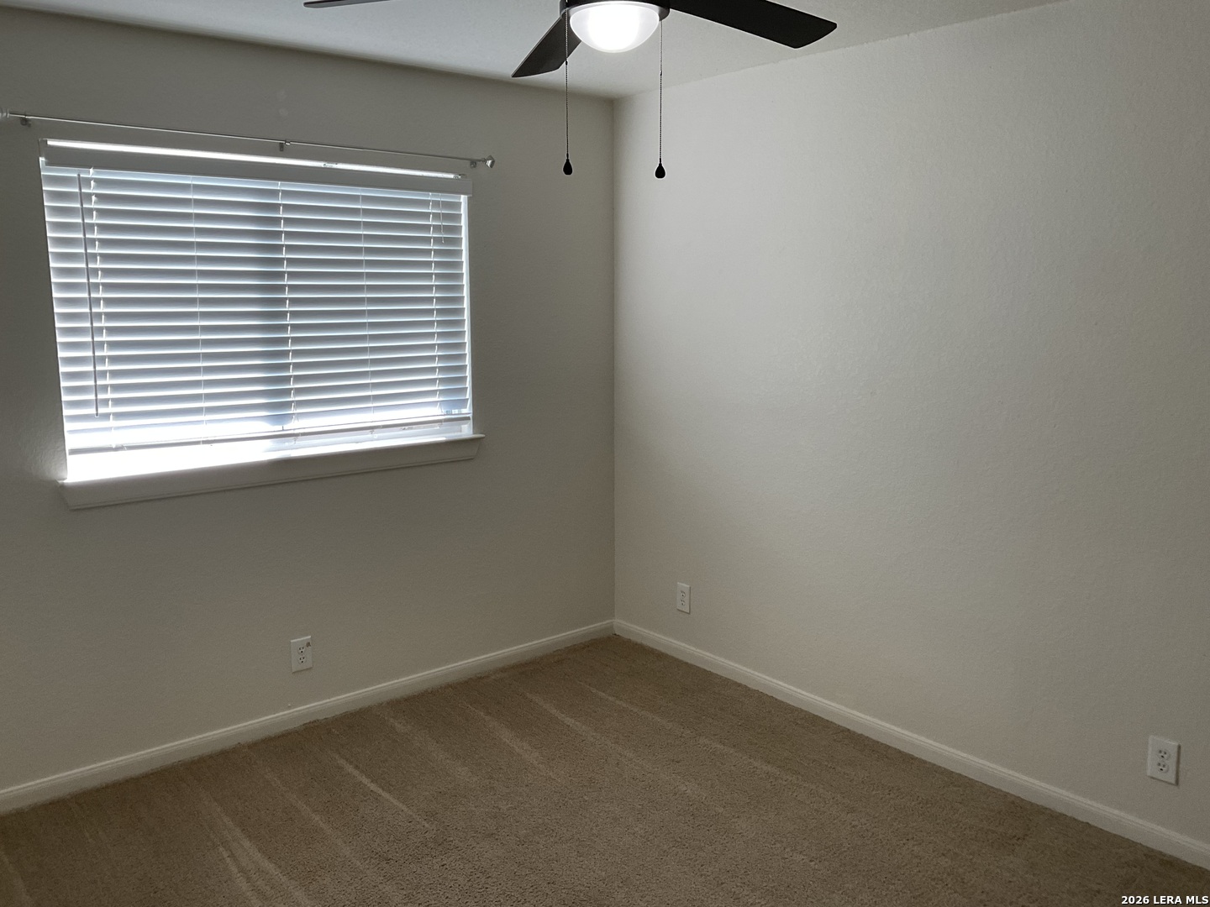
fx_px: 1014
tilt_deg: -8.8
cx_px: 605
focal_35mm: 29
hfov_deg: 61.7
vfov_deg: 48.2
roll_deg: -0.4
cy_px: 454
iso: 64
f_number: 1.8
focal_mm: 3
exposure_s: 1/120
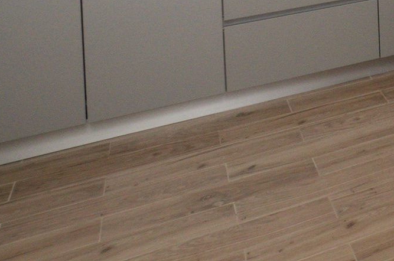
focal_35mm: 63
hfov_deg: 21.9
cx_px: 688
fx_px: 688
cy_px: -211
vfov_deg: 17.4
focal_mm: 10
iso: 400
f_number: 10
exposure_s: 1/200
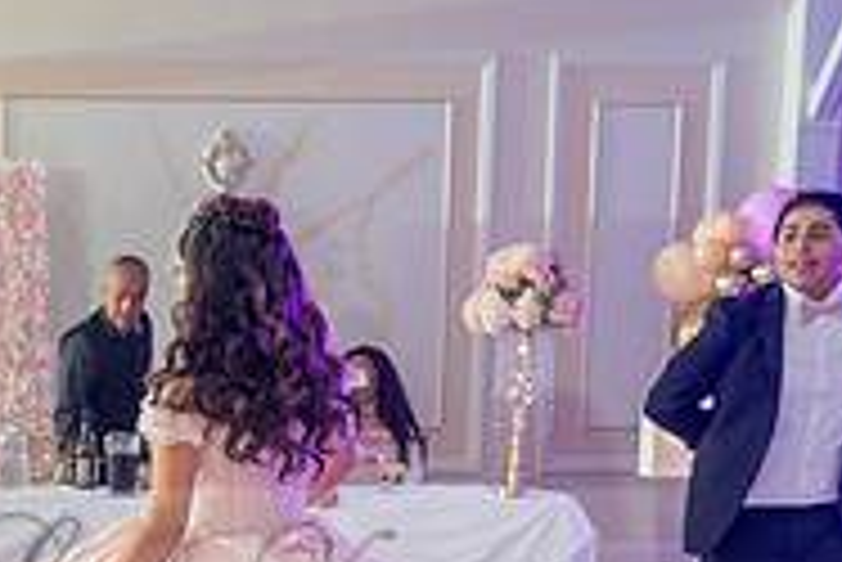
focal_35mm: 86
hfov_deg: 23.0
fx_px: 2013
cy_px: 730
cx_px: 72
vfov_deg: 15.2
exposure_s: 1/100
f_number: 2.8
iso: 400
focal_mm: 24
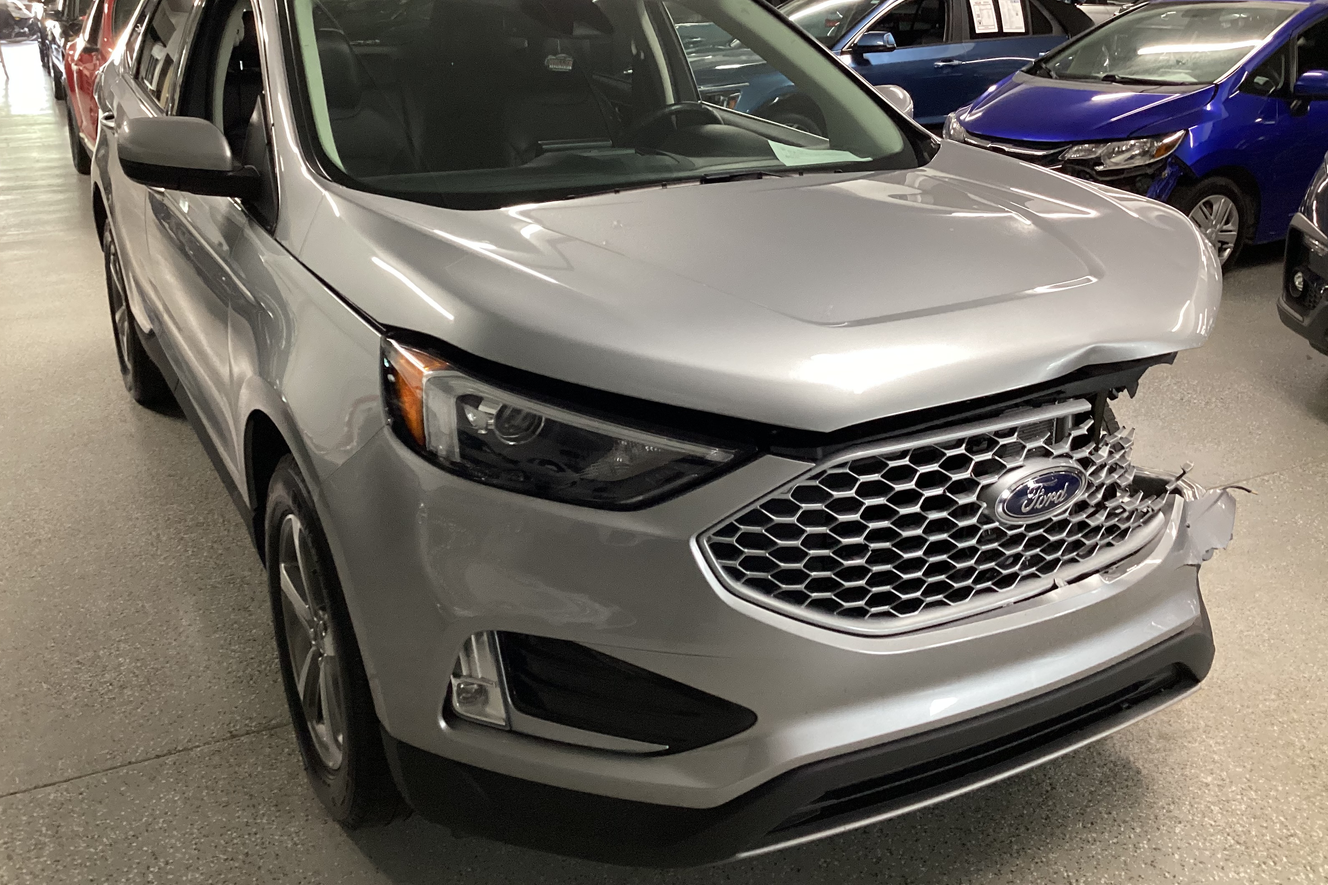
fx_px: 1217
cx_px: 654
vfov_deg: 39.9
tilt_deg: -22.4
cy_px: 389
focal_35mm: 33
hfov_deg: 57.2
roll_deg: +0.0
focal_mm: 3.3
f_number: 2.4
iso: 160
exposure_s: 1/50
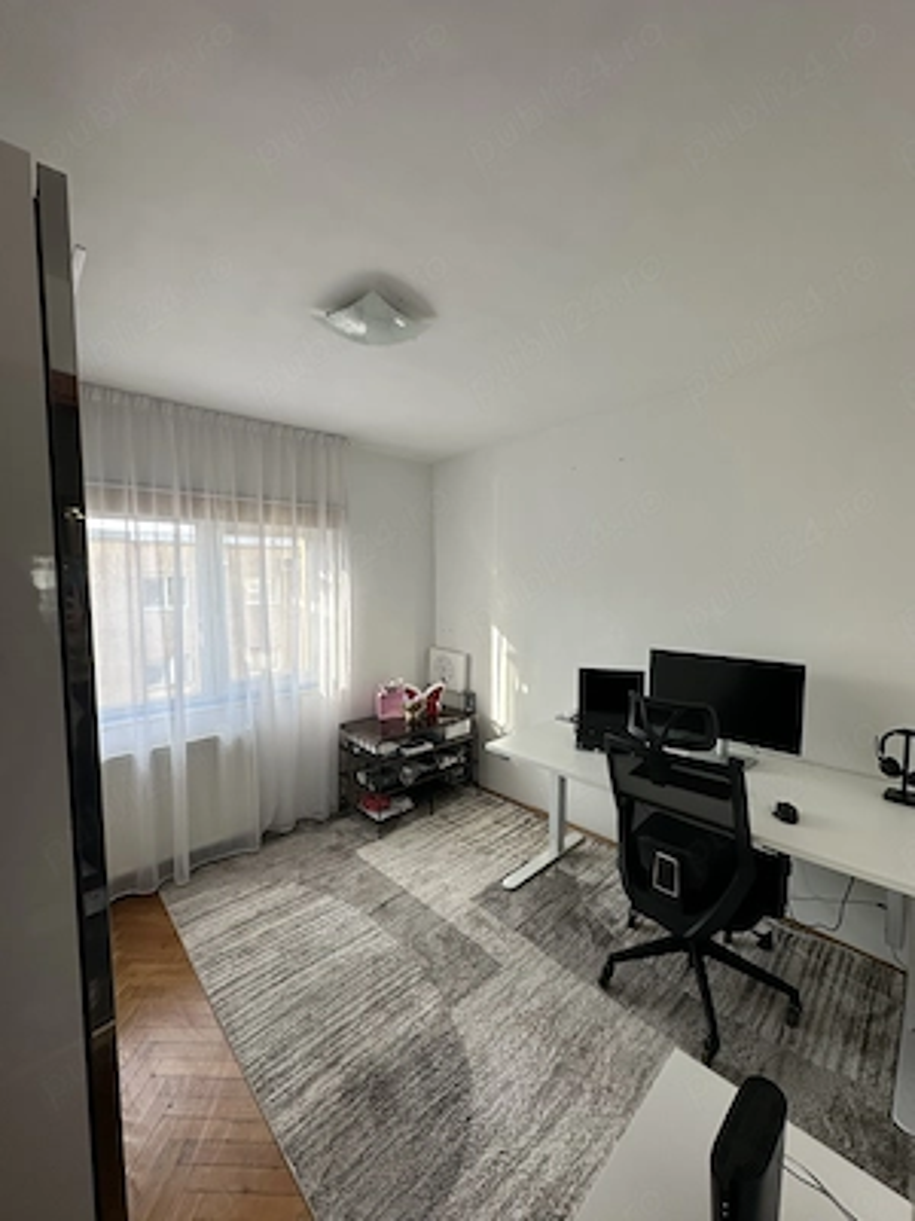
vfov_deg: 102.1
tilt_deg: -3.6
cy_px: 610
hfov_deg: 85.7
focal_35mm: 14
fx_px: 493
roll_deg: -0.9
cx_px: 458
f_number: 2.2
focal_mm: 2.22
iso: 40
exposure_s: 1/101
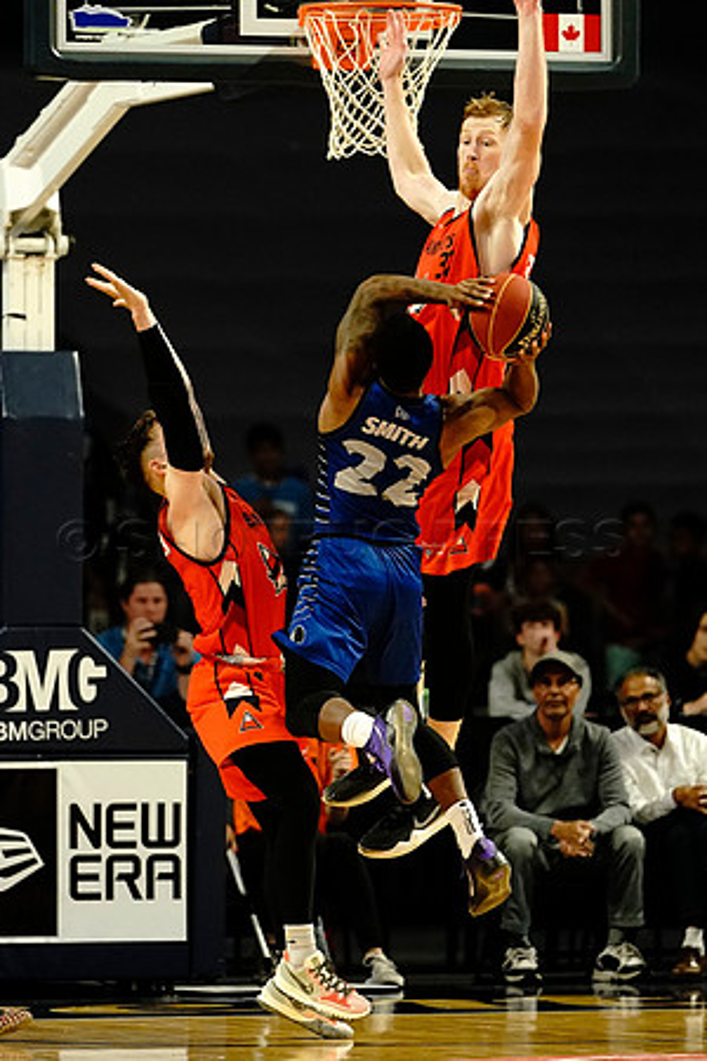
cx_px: 354
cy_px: 530
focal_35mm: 200
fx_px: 5891
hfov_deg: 6.9
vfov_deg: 10.3
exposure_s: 1/1600
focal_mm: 200
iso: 5000
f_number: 2.8
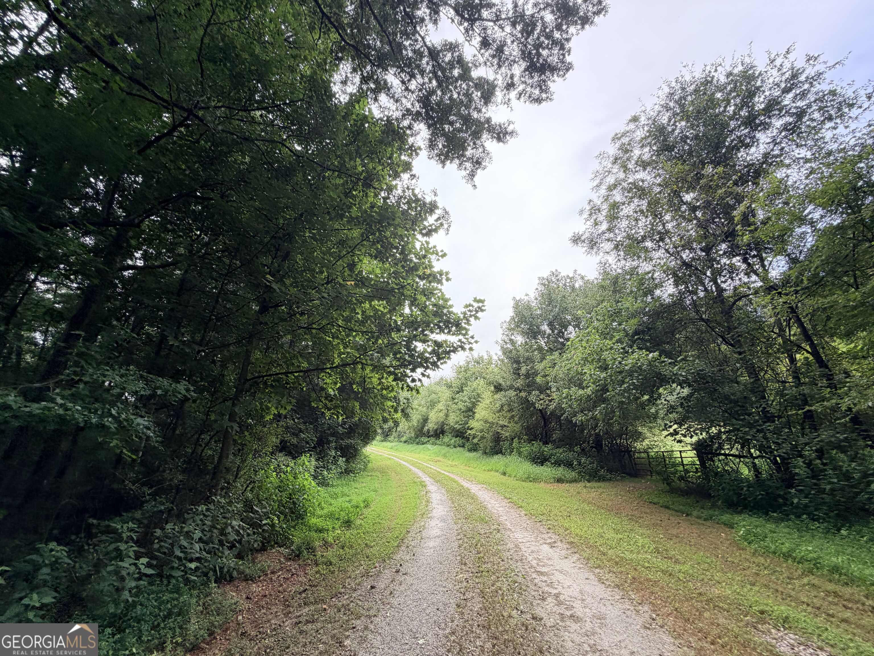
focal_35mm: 14
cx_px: 437
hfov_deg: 102.1
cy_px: 328
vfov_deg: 85.7
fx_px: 353
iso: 40
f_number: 2.2
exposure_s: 1/169
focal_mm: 2.22
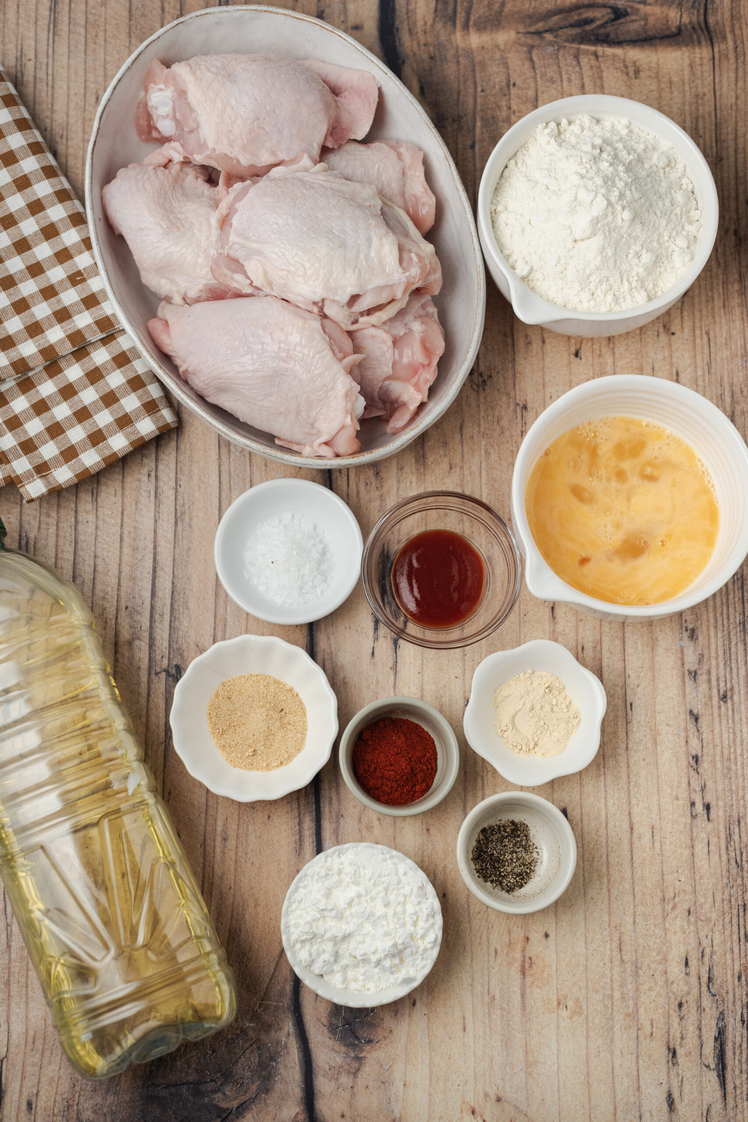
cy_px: 561
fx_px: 1558
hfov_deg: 27.0
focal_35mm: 50
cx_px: 374
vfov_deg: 39.6
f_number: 5
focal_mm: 50
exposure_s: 1/60
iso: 320
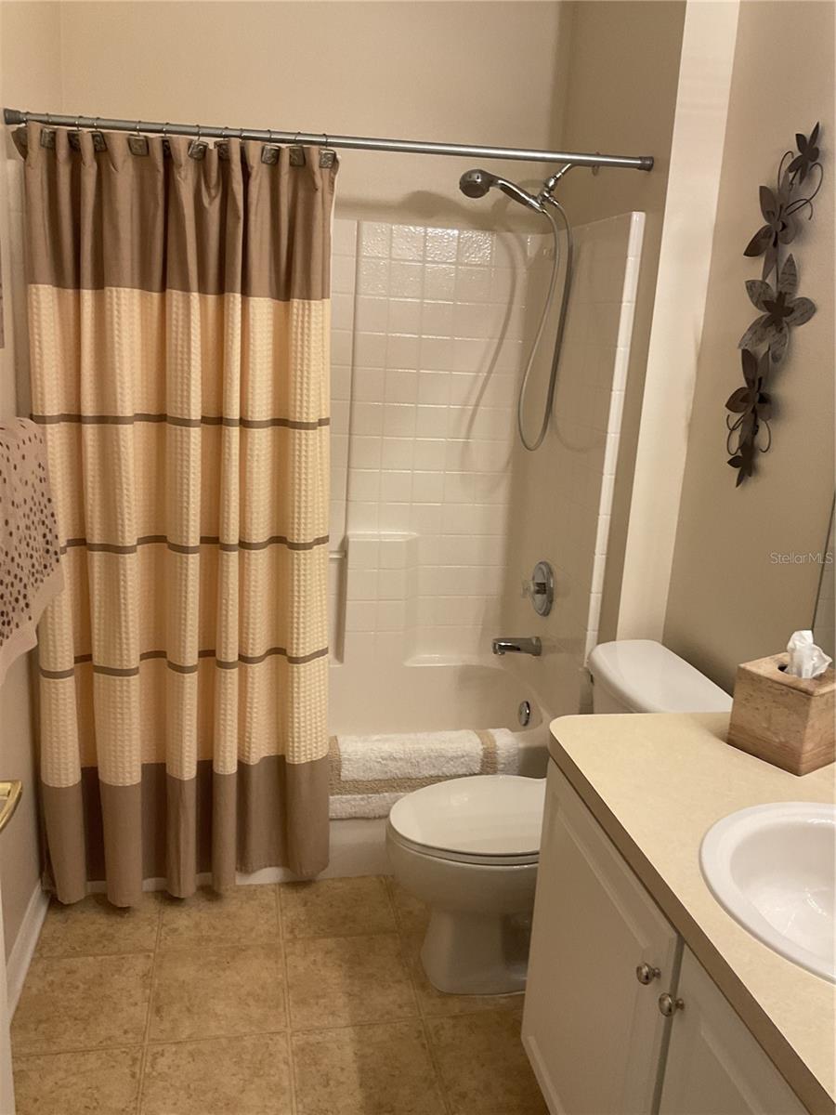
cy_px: 558
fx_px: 934
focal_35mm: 29
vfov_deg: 61.7
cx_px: 418
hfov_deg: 48.2
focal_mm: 3
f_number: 1.8
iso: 64
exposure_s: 1/60
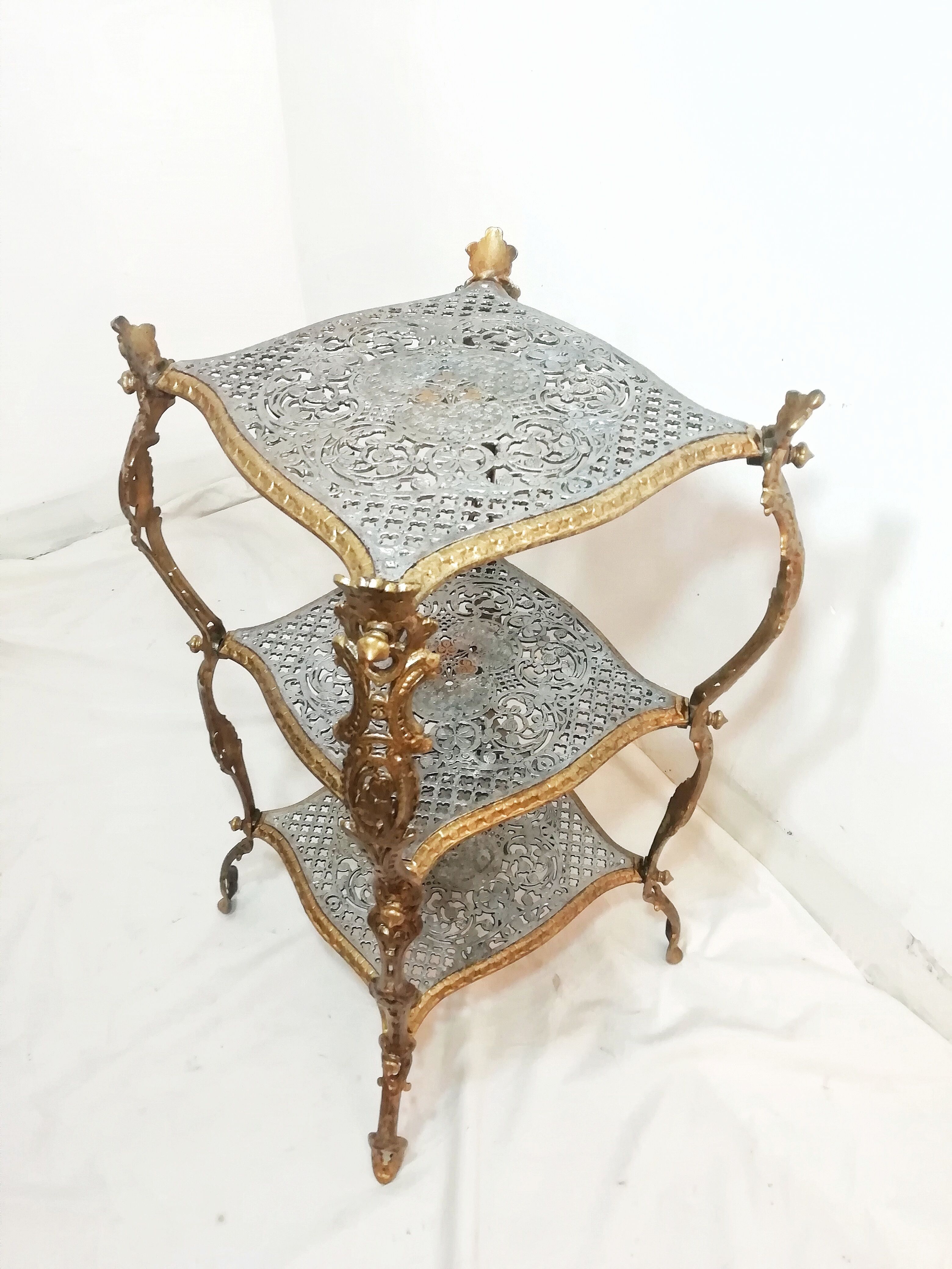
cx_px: 476
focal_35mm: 26
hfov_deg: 53.1
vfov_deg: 67.3
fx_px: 953
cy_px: 634
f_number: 2.2
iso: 100
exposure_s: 1/33.3
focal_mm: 3.46
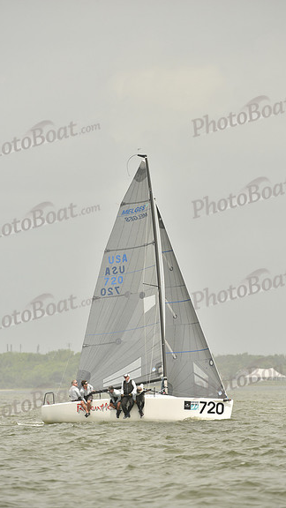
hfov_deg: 2.9
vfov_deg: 5.1
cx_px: 146
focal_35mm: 422
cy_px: 254
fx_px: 5689
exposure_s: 1/1250
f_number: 7.1
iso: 320
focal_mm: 400
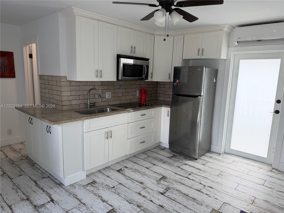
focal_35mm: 24
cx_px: 142
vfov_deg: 56.8
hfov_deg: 71.6
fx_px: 197
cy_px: 106
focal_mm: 6.76
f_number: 1.78
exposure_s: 1/196
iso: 80
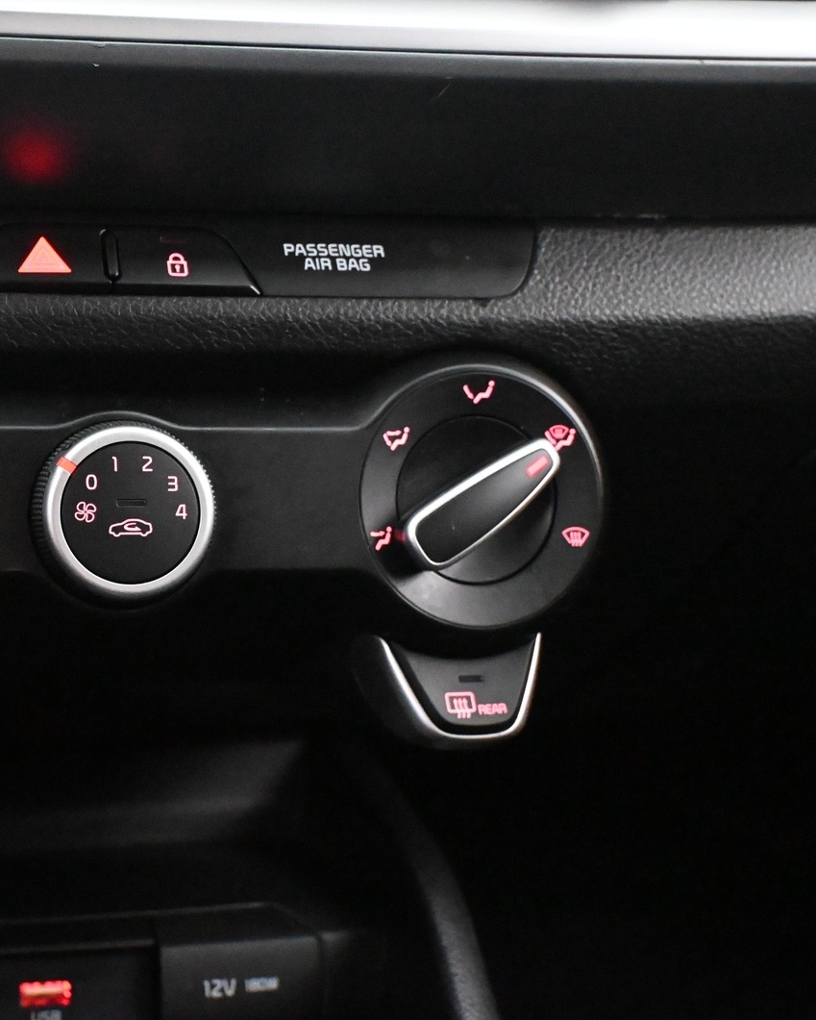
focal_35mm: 54
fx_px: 1621
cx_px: 94
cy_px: 518
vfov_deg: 34.9
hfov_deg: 27.3
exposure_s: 1/40
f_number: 4.2
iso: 12800
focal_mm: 25
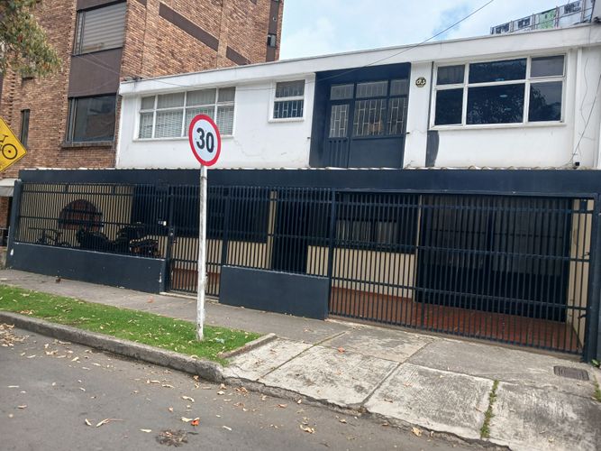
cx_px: 300
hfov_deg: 65.3
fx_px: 469
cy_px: 226
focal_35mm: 27
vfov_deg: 51.3
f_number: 1.8
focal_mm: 4
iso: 20
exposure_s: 1/269
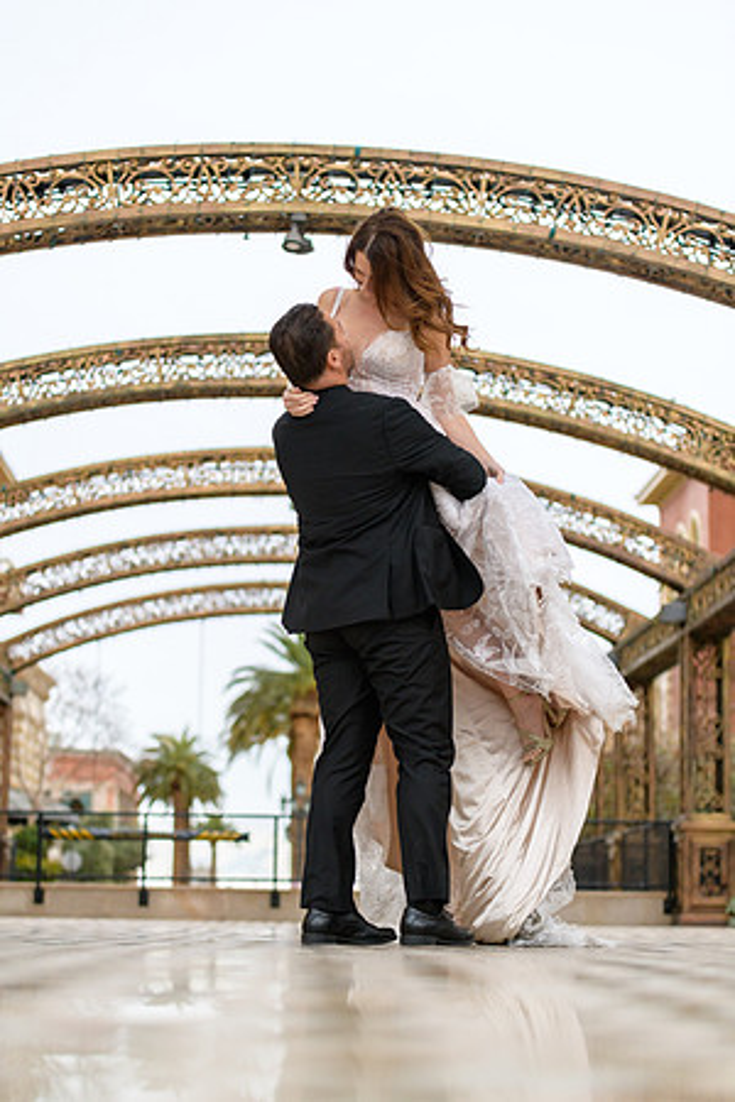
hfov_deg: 19.5
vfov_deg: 28.8
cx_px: 368
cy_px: 551
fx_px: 2144
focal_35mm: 70
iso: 400
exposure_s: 1/3200
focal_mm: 70
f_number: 2.8
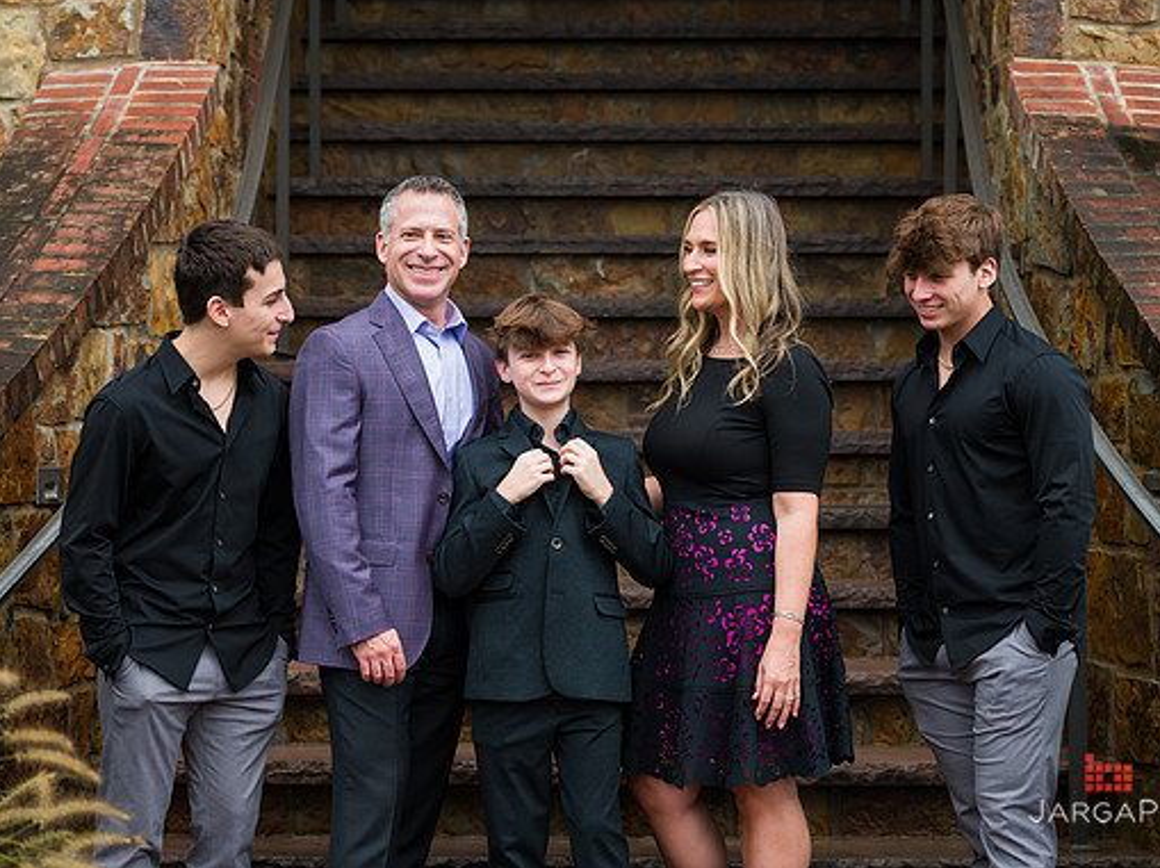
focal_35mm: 107
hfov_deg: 18.4
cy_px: 423
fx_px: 3583
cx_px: 587
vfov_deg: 13.8
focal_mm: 95
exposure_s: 1/200
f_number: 4
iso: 200
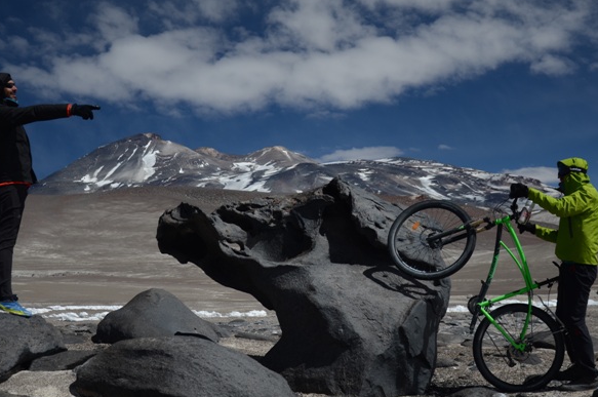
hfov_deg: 36.9
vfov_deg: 25.0
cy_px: 221
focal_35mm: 54
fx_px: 896
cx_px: 311
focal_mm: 30
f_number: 4.5
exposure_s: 1/1000
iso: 100
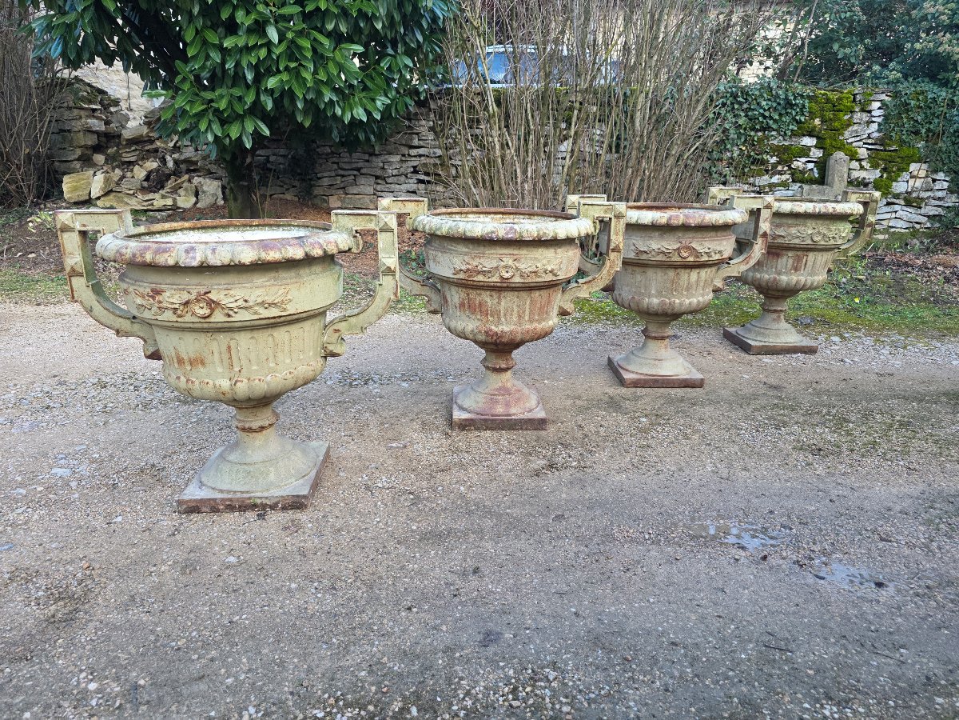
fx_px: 637
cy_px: 360
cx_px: 480
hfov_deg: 73.9
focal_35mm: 23
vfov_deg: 58.9
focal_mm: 6.3
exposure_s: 1/180
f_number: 1.7
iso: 200
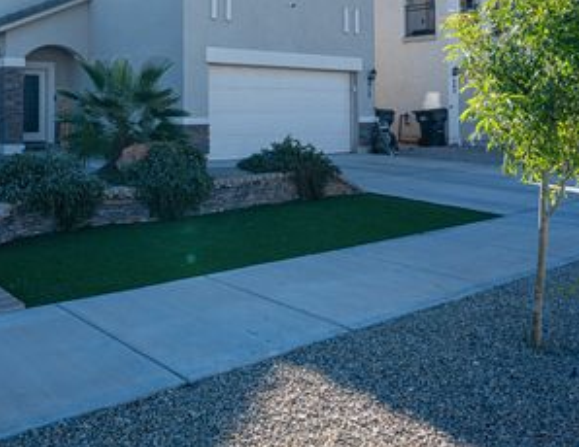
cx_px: 154
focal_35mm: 37
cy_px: 93
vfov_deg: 38.0
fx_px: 625
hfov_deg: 48.0
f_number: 2.8
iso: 100
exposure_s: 1/800
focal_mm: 20
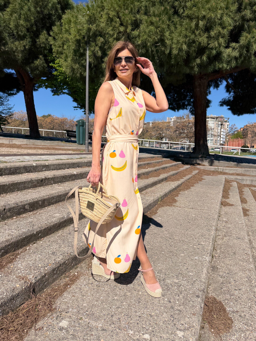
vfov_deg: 71.6
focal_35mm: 24
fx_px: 237
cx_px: 128
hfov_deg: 56.8
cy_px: 170
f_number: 1.78
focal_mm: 6.76
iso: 80
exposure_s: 1/7353
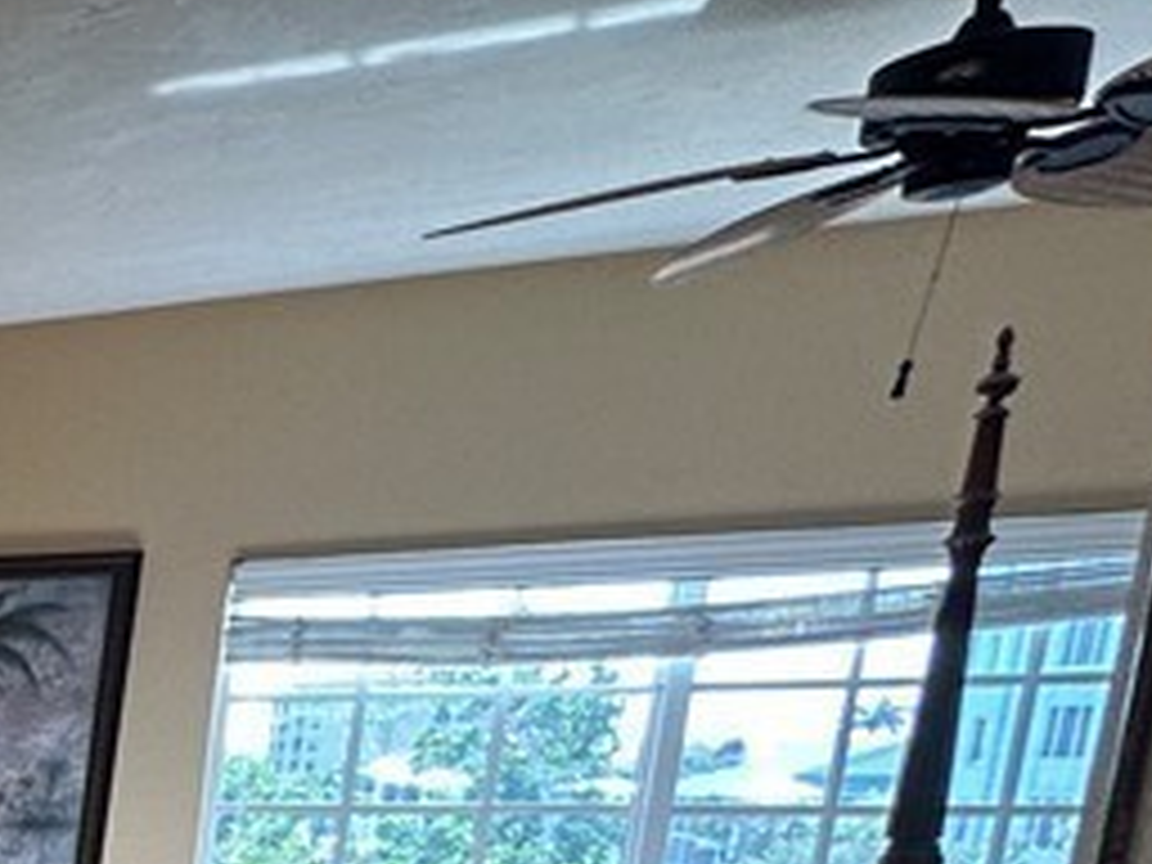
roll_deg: +0.3
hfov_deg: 20.8
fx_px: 1864
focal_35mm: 56
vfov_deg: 22.9
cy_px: 1152
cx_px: -1012
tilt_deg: -10.3
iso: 100
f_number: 2.2
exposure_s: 1/120
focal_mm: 2.22
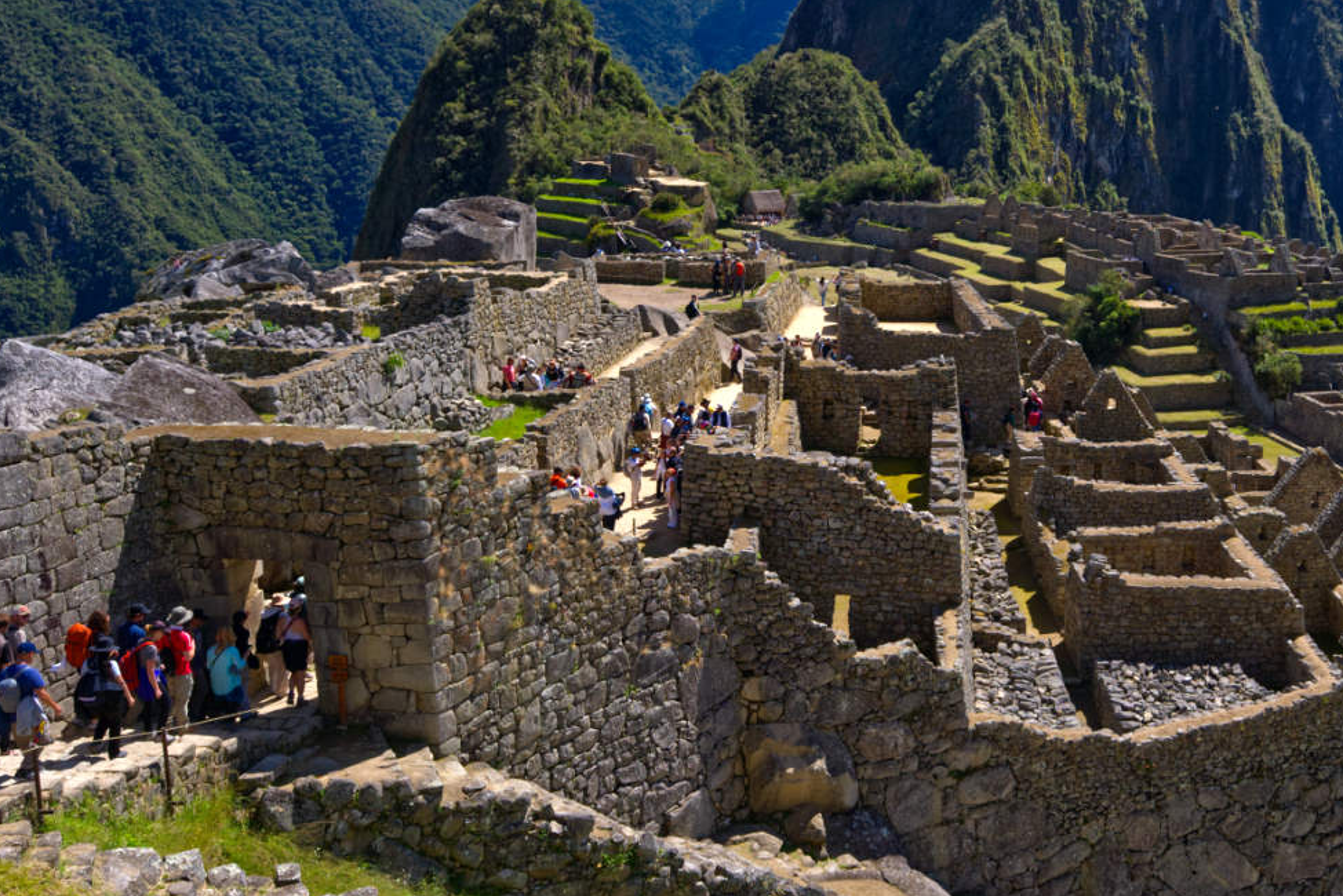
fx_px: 1455
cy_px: 320
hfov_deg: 47.8
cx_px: 998
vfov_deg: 34.0
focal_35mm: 39
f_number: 4.5
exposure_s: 1/640
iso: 100
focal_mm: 19
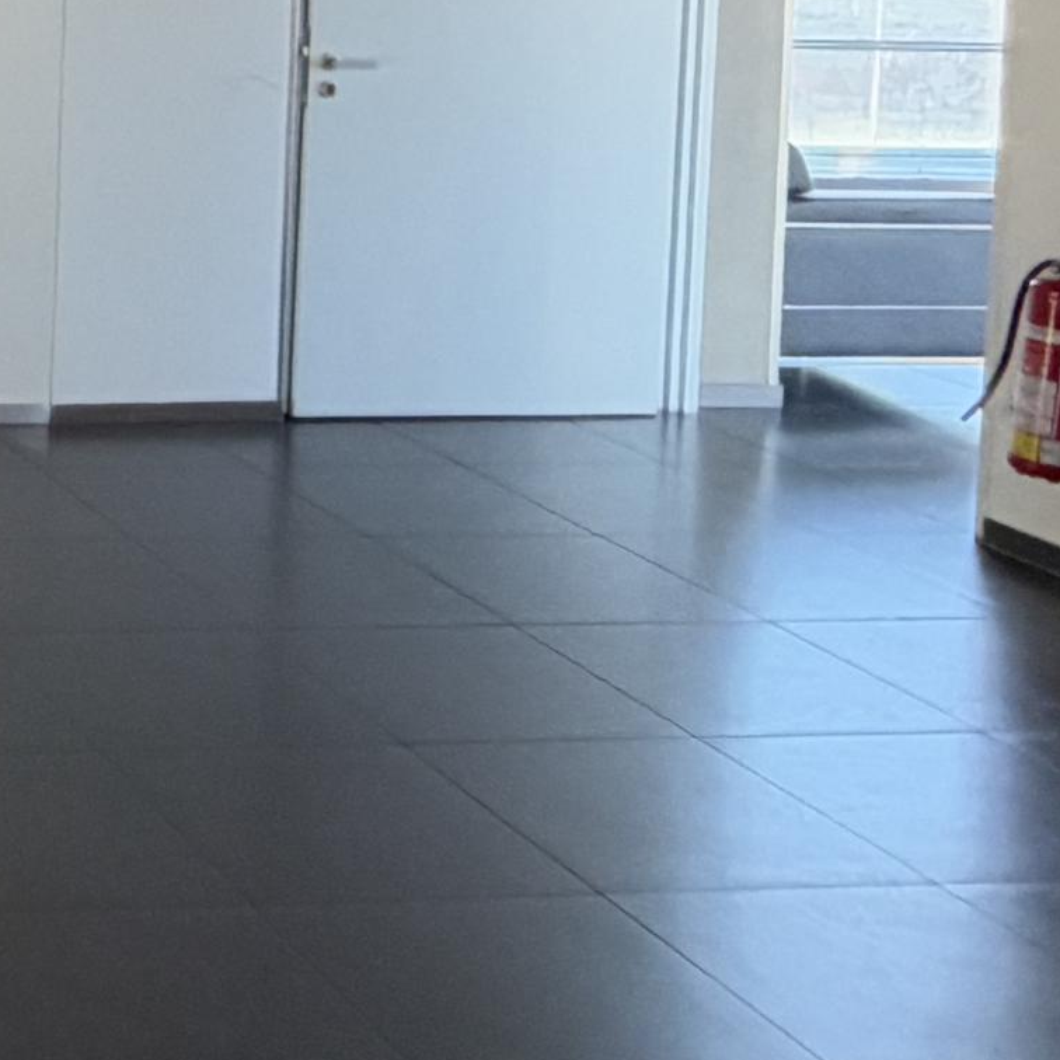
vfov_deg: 24.1
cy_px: -97
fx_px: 2321
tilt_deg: -1.2
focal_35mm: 67
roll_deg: -1.5
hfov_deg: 20.9
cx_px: -620
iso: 320
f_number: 2.2
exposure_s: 1/121
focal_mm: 2.22
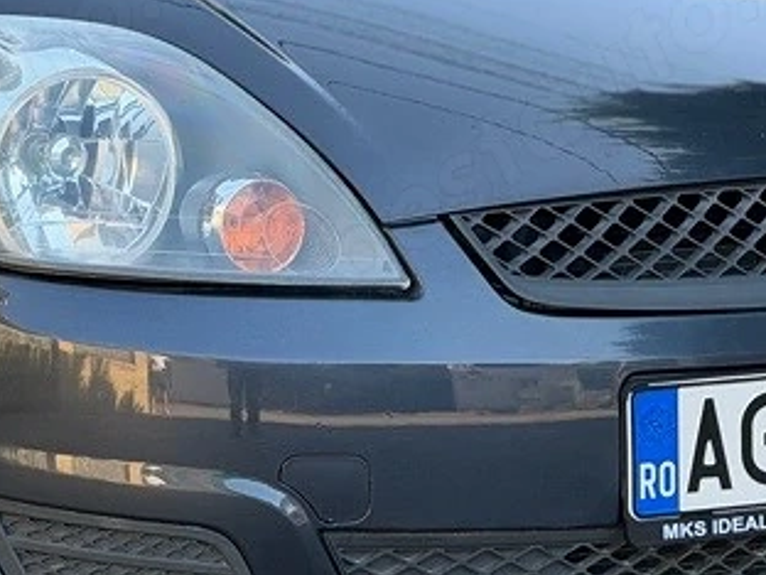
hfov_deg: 12.8
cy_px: 123
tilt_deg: -4.8
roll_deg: +1.3
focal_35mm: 154
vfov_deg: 9.6
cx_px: 187
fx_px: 3408
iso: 80
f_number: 1.78
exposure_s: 1/478
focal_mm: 6.76
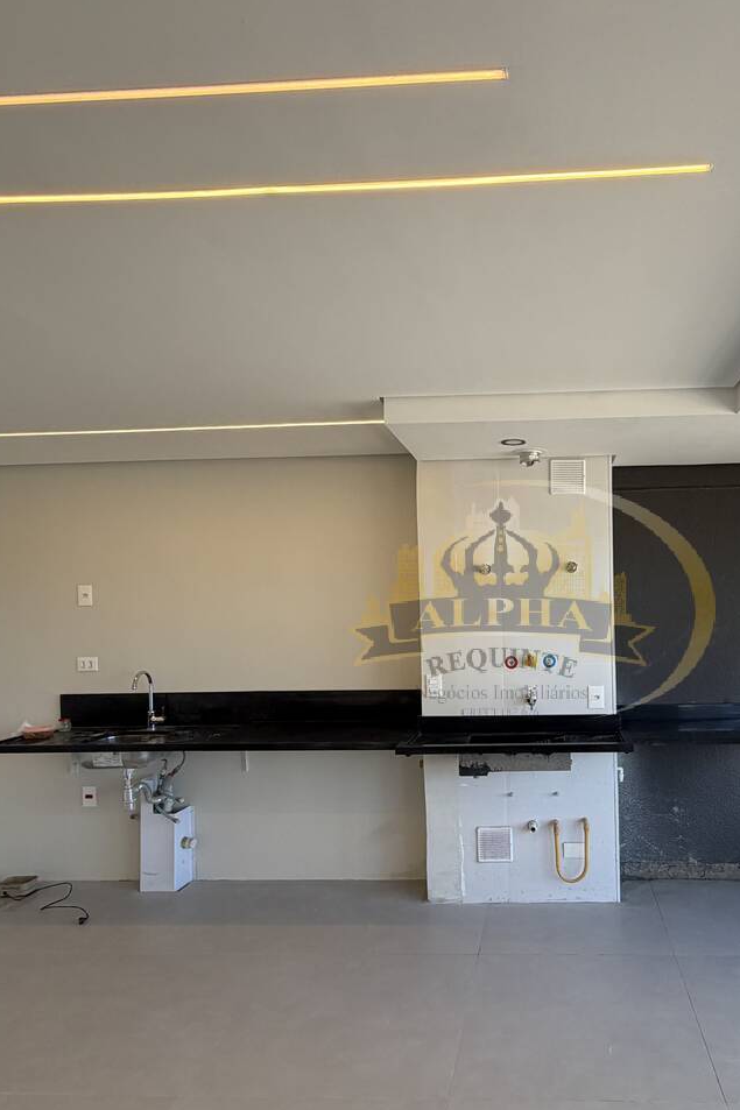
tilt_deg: +0.3
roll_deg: +1.5
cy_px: 606
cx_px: 529
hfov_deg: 55.2
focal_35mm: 22
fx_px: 679
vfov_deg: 78.4
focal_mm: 2.22
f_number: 2.2
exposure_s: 1/120
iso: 64
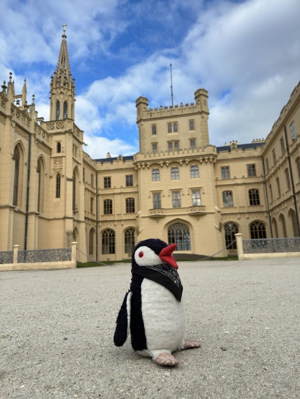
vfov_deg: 71.6
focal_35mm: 24
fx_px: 277
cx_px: 150
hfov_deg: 56.8
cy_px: 200
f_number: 1.78
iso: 100
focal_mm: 6.86
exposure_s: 1/2137
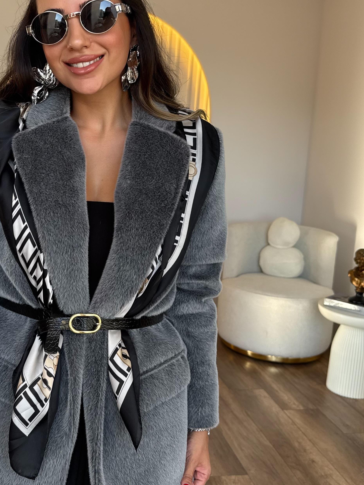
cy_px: 225
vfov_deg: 47.8
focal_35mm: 39
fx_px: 547
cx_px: 111
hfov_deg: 36.3
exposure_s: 1/210
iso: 80
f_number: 1.78
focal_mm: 6.76
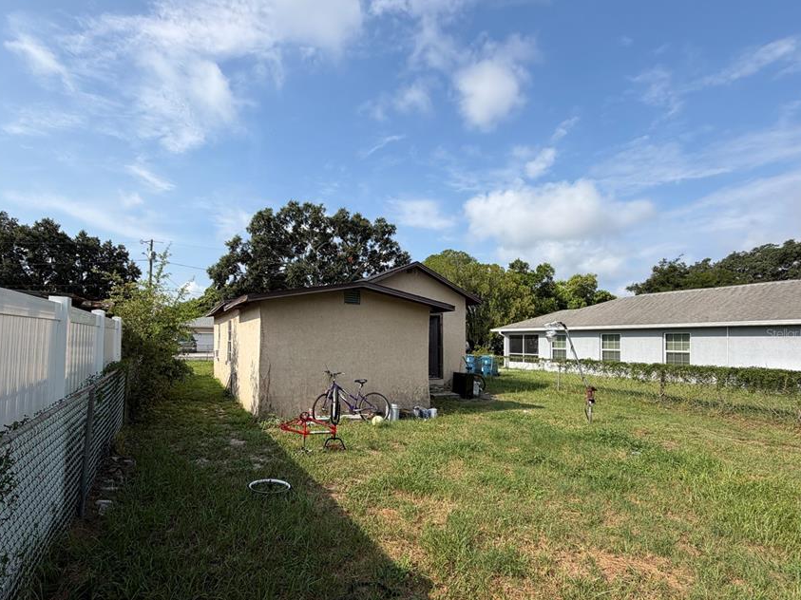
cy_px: 333
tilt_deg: +0.5
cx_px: 337
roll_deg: -0.8
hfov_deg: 90.3
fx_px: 393
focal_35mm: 17
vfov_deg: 74.5
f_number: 2.2
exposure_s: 1/770
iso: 20
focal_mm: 2.22
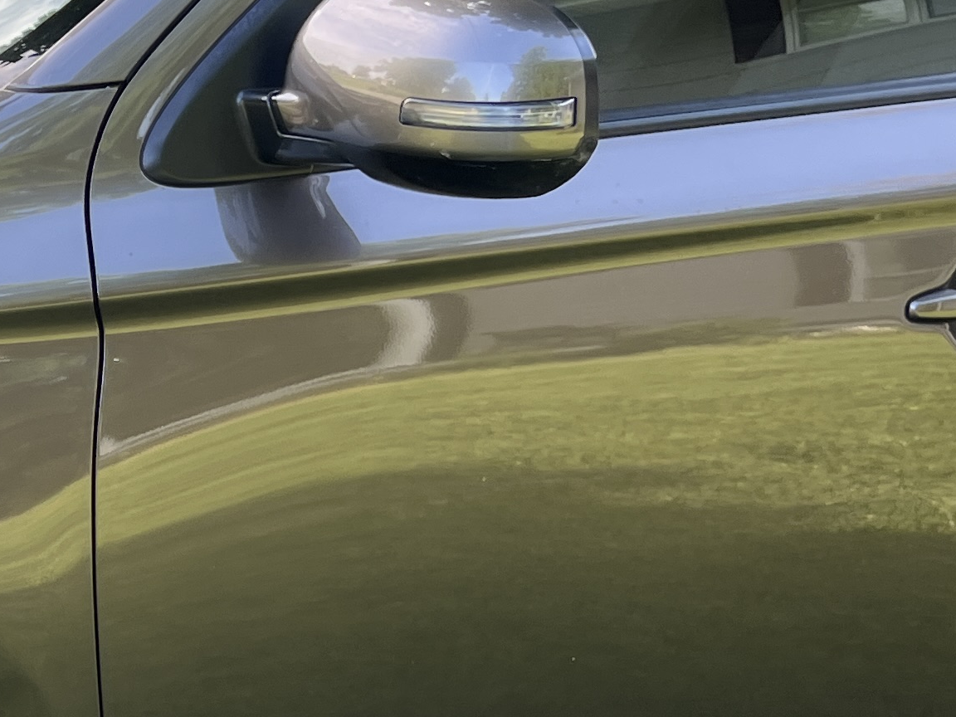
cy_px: 551
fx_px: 2513
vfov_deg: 16.1
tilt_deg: -19.6
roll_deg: -5.5
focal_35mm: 91
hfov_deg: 20.4
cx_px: -130
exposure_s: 1/197
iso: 40
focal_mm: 5.7
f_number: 1.5
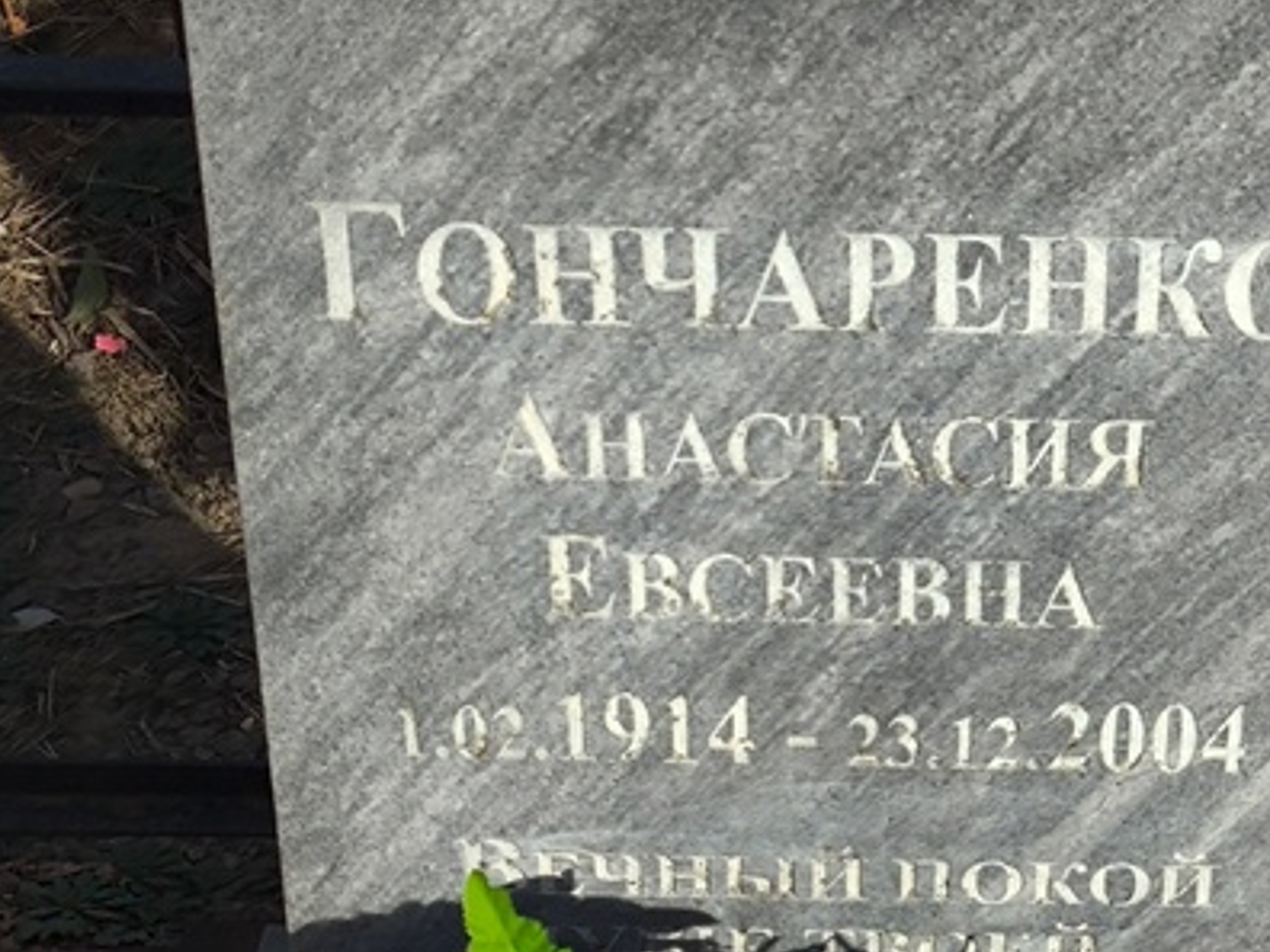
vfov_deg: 14.6
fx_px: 3706
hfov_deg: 19.3
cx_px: 964
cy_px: 391
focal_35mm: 101
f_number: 1.7
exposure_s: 1/1410
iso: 50
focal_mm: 4.71
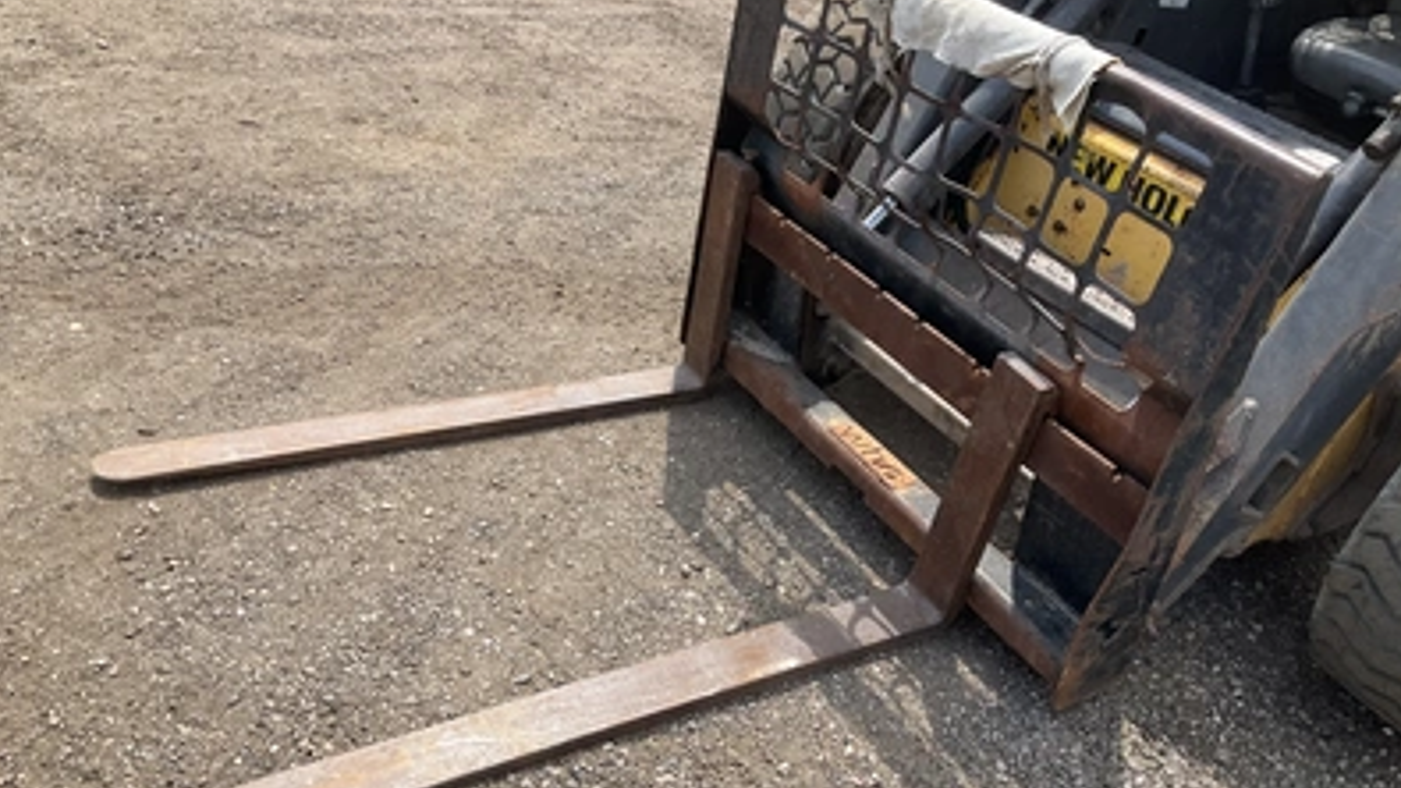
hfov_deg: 61.0
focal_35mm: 32
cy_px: 419
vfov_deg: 36.6
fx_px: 1189
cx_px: 695
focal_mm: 3
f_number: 1.8
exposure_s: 1/816
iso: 25
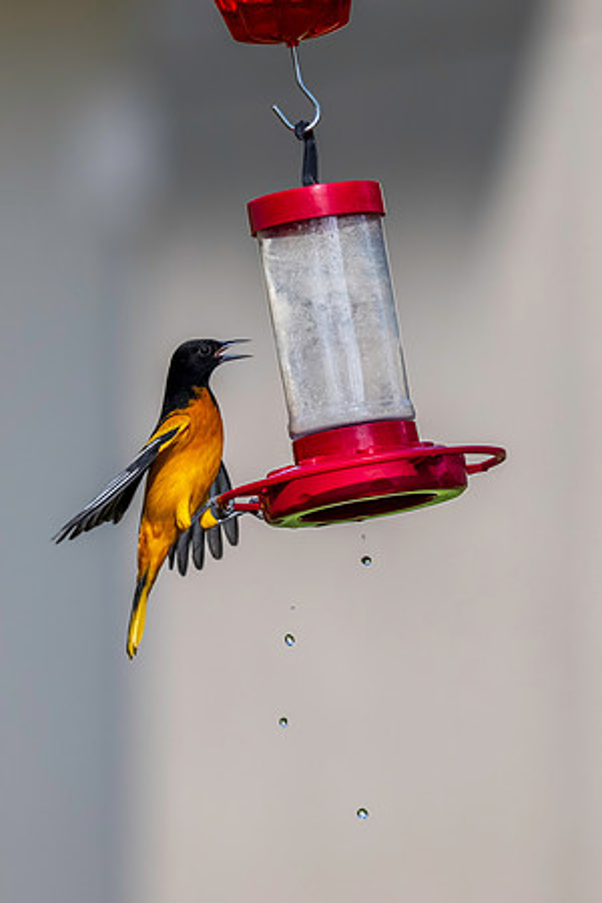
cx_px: 293
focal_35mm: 1107
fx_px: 27770
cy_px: 348
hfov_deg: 1.2
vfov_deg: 1.9
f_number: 7.1
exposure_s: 1/4000
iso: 1000
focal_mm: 600
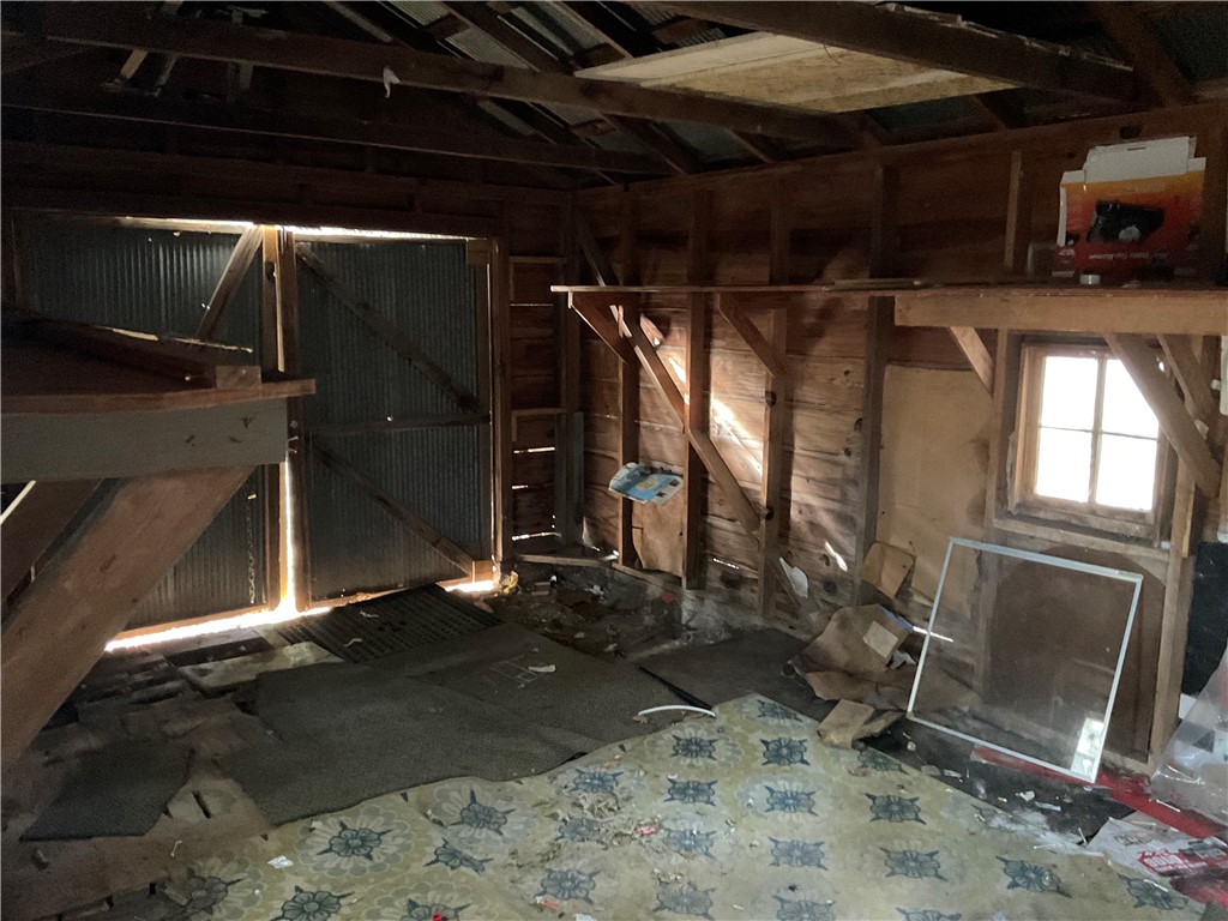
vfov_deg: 48.2
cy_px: 460
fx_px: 1029
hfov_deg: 61.7
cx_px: 614
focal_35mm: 29
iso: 640
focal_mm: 3
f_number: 1.8
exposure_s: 1/23
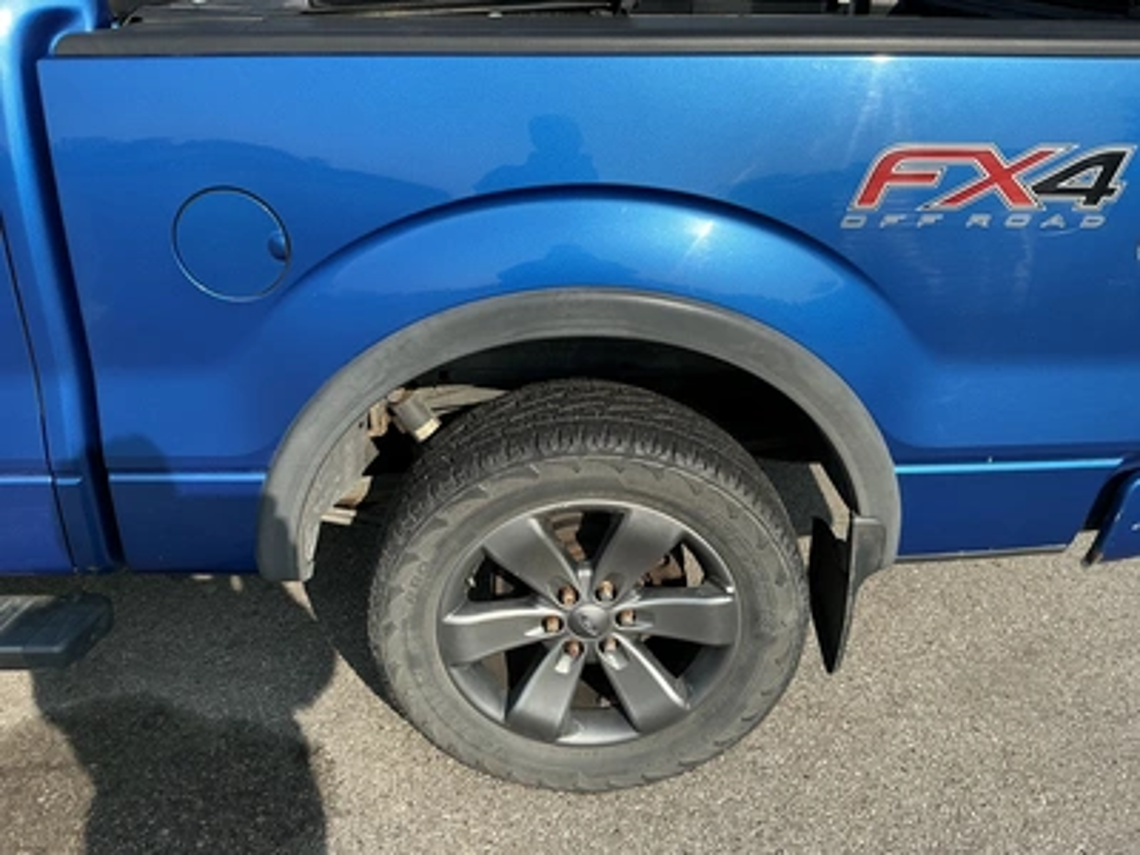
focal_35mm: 28
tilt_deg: -27.6
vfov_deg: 49.7
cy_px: 428
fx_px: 922
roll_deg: -2.7
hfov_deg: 63.4
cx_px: 570
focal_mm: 3
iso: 25
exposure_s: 1/1144
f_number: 1.8
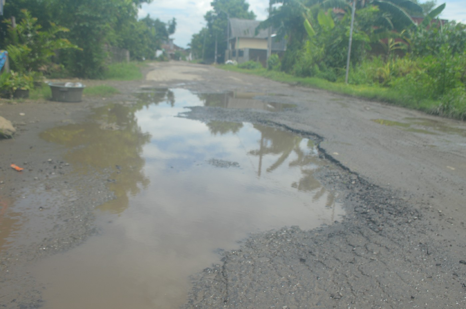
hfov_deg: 57.3
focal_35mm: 33
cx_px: 233
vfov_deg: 39.9
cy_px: 154
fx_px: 427
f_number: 6.3
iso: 100
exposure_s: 1/320
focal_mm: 22
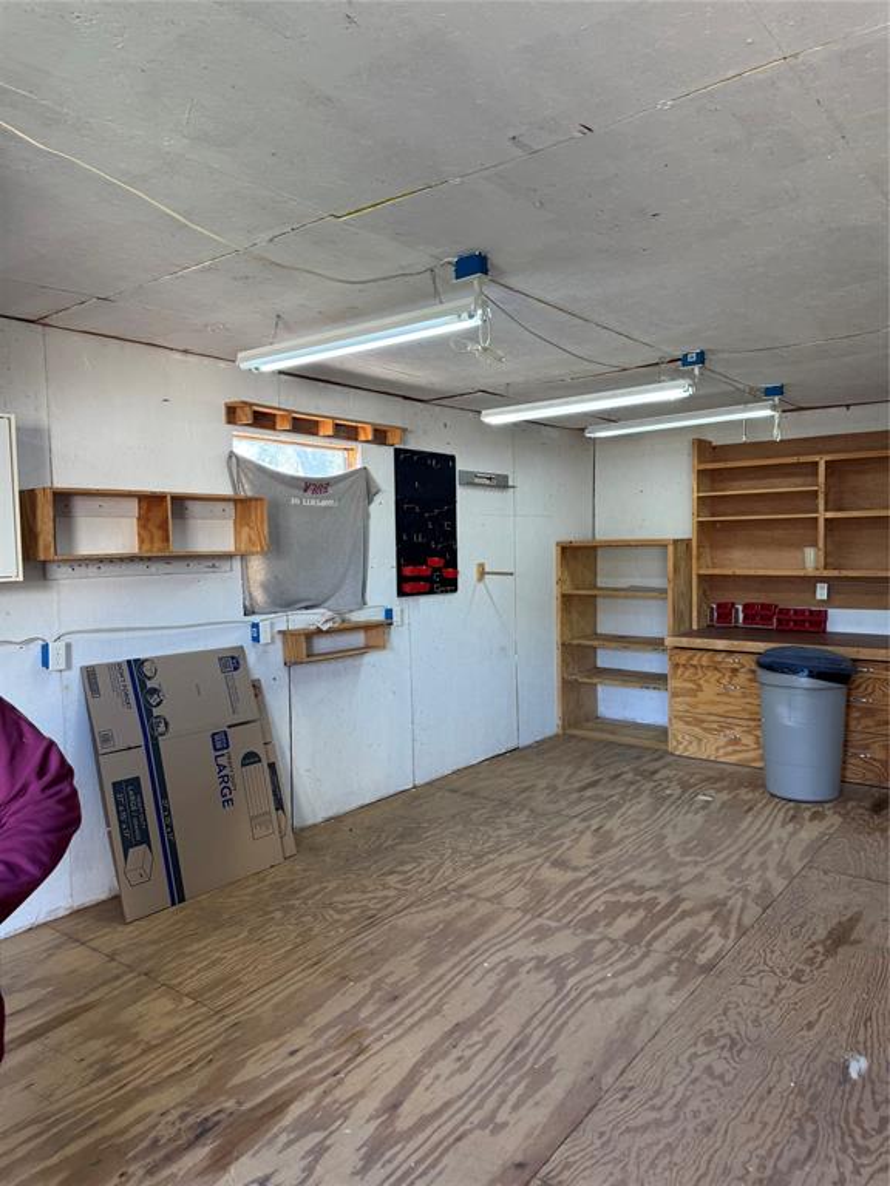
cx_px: 445
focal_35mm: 24
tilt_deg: -1.9
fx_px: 823
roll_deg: +0.4
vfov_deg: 71.6
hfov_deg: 56.8
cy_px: 593
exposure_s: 1/60
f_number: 1.78
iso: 125
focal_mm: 6.76
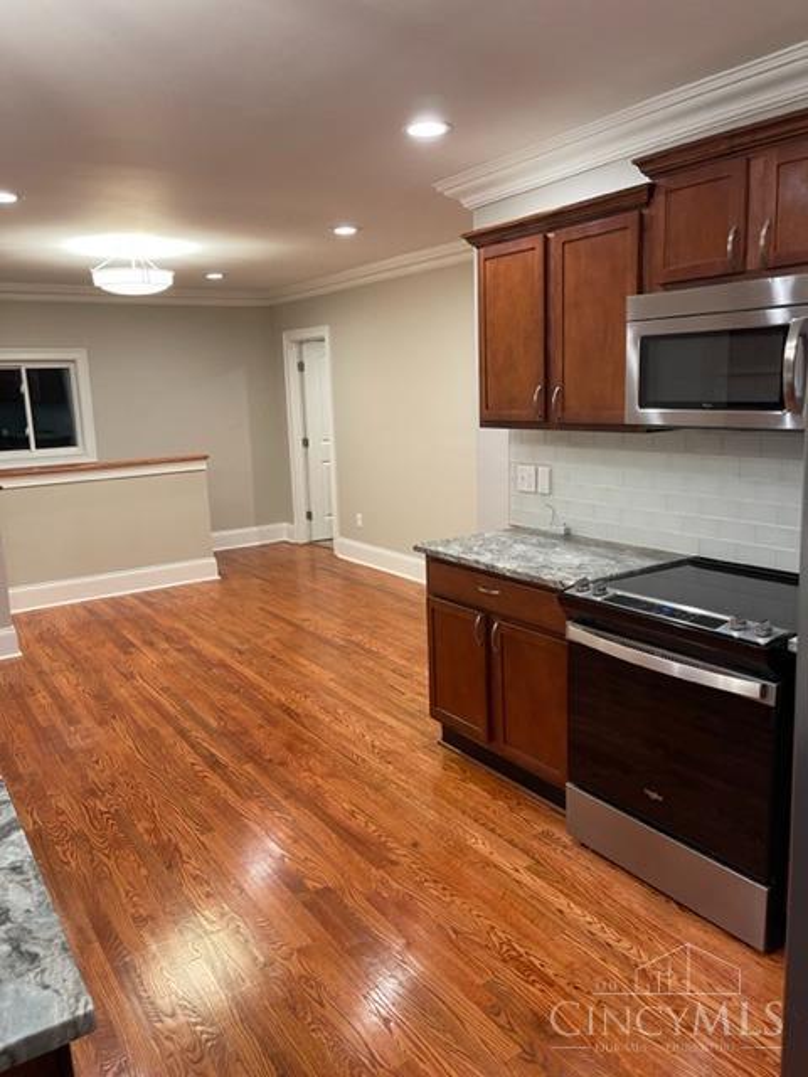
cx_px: 404
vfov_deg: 67.3
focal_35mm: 26
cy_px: 538
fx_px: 809
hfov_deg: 53.1
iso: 125
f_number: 1.6
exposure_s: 1/60
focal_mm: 5.1
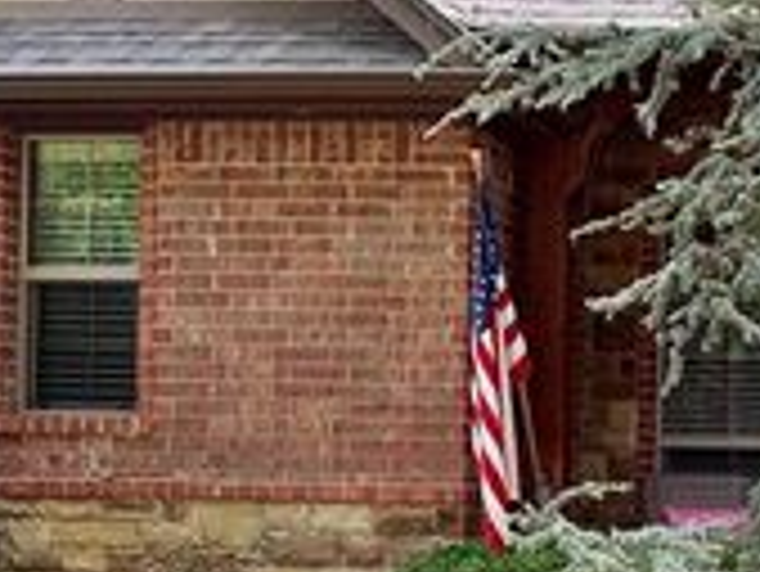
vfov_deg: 20.6
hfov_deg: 24.7
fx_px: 1560
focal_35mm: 71
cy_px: 408
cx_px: 917
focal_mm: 6.76
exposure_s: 1/514
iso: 80
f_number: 1.78
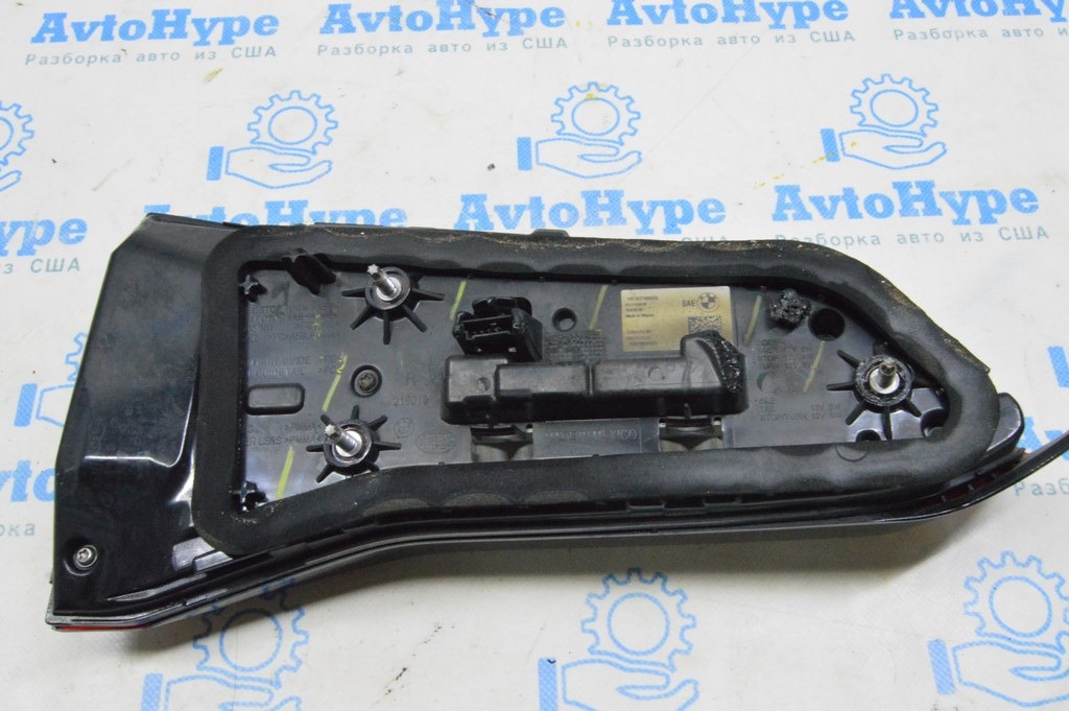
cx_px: 534
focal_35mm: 34
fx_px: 1024
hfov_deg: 55.1
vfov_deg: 38.3
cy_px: 356
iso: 6400
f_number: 20
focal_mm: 23
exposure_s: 1/20
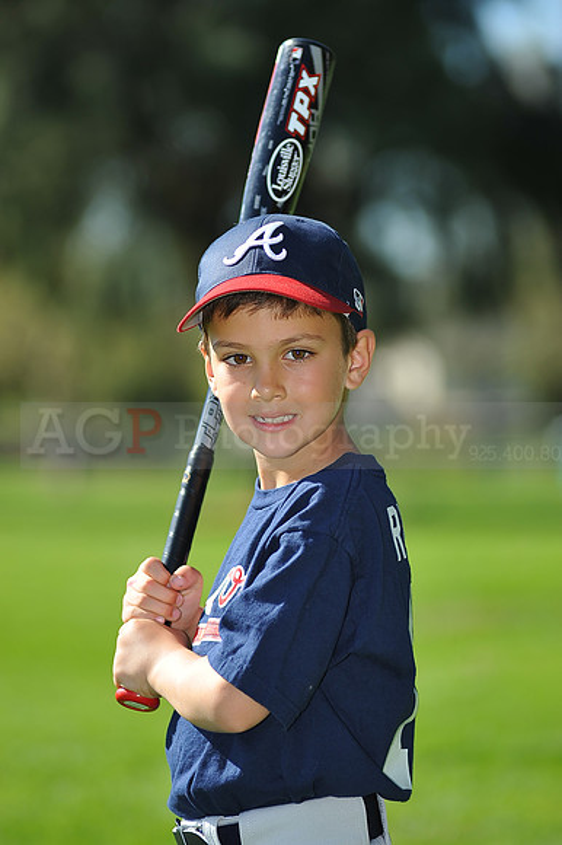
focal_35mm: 180
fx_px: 4220
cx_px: 281
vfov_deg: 11.4
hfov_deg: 7.6
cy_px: 422
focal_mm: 180
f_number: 4.5
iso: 200
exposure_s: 1/1000
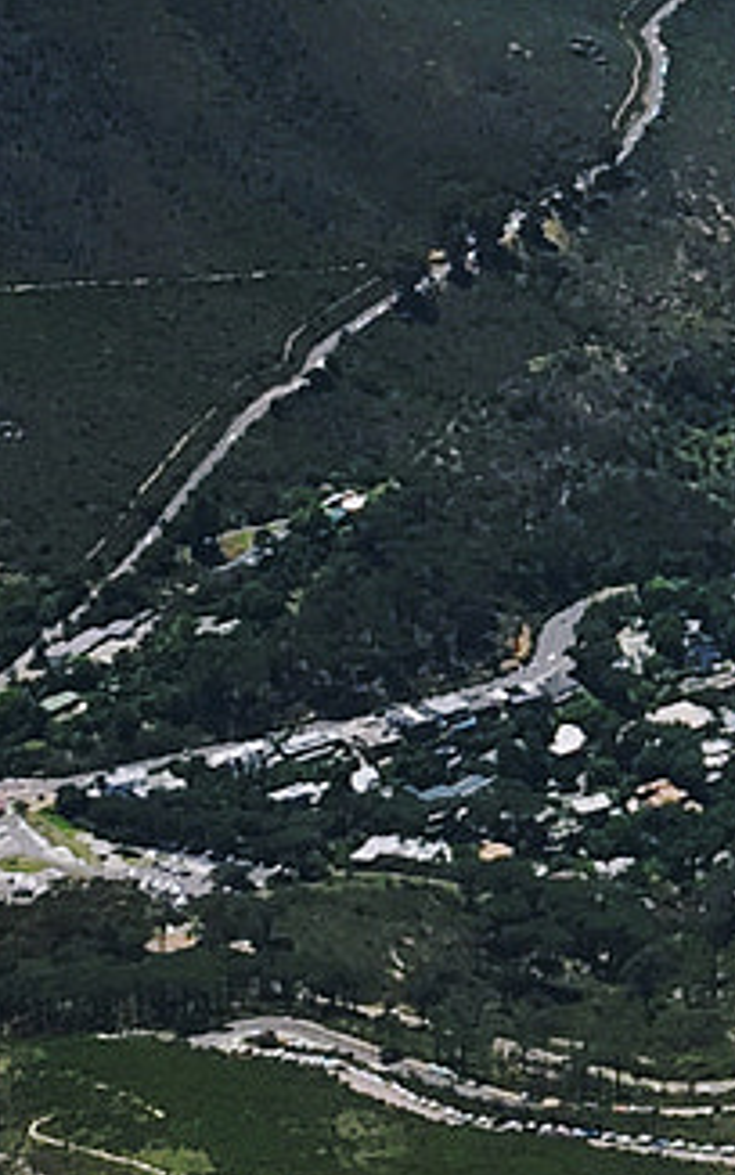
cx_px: 1452
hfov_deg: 8.3
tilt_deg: -10.3
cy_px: -213
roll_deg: +0.4
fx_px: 4835
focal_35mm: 151
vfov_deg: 13.5
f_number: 2.2
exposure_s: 1/2326
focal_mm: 4.15
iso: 32
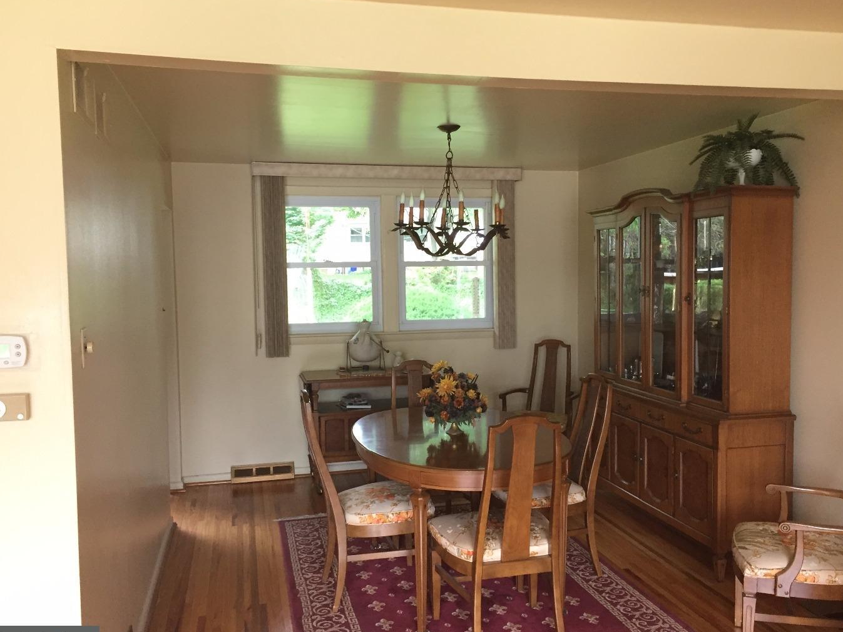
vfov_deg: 45.4
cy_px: 324
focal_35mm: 31
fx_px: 755
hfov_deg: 58.3
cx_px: 441
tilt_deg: -2.9
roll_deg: +0.1
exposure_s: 1/30
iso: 125
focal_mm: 4.15
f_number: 2.2
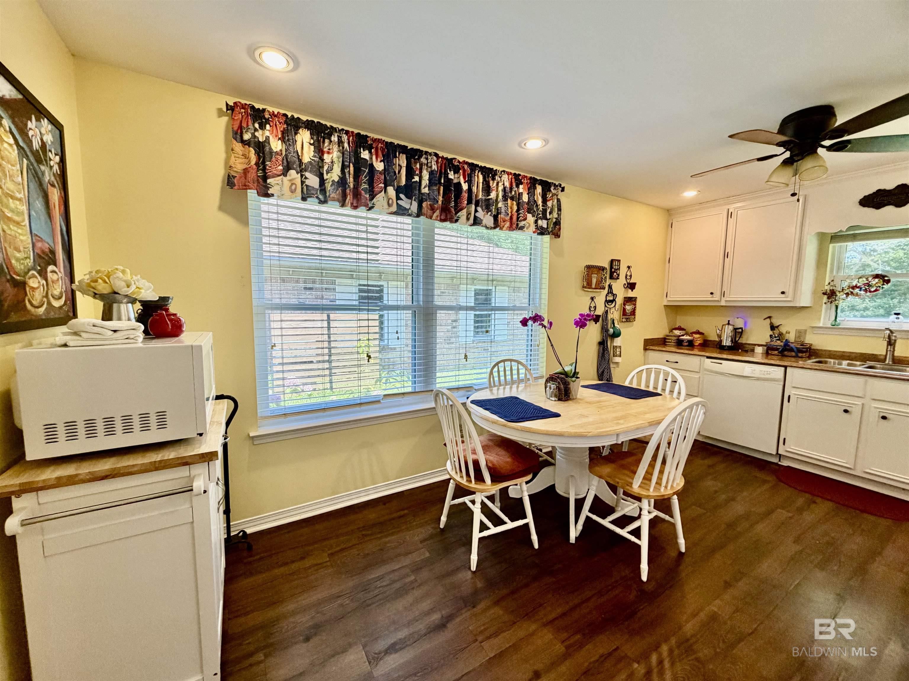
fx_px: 368
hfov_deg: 102.1
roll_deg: -0.6
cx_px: 454
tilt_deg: -5.2
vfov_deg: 85.7
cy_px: 340
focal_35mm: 14
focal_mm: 2.22
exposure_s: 1/120
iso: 200
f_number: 2.2
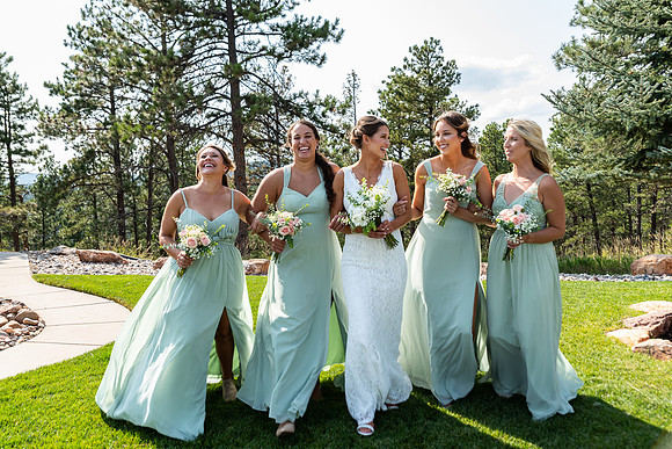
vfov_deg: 42.3
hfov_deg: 60.3
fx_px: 579
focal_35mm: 31
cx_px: 336
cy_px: 224
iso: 80
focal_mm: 31
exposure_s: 1/160
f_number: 4.5
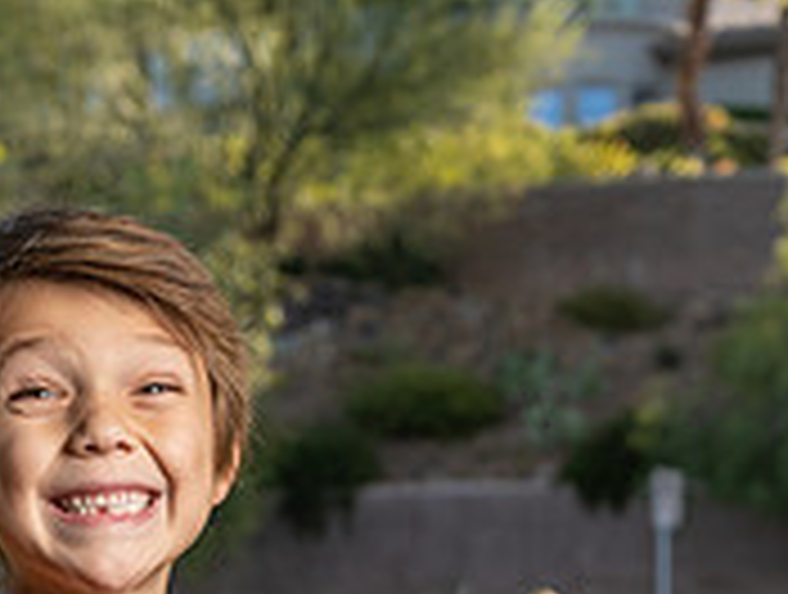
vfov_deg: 9.9
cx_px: 185
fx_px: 3262
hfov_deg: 13.7
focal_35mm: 143
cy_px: 1008
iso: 100
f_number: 5.6
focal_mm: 58
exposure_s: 1/160
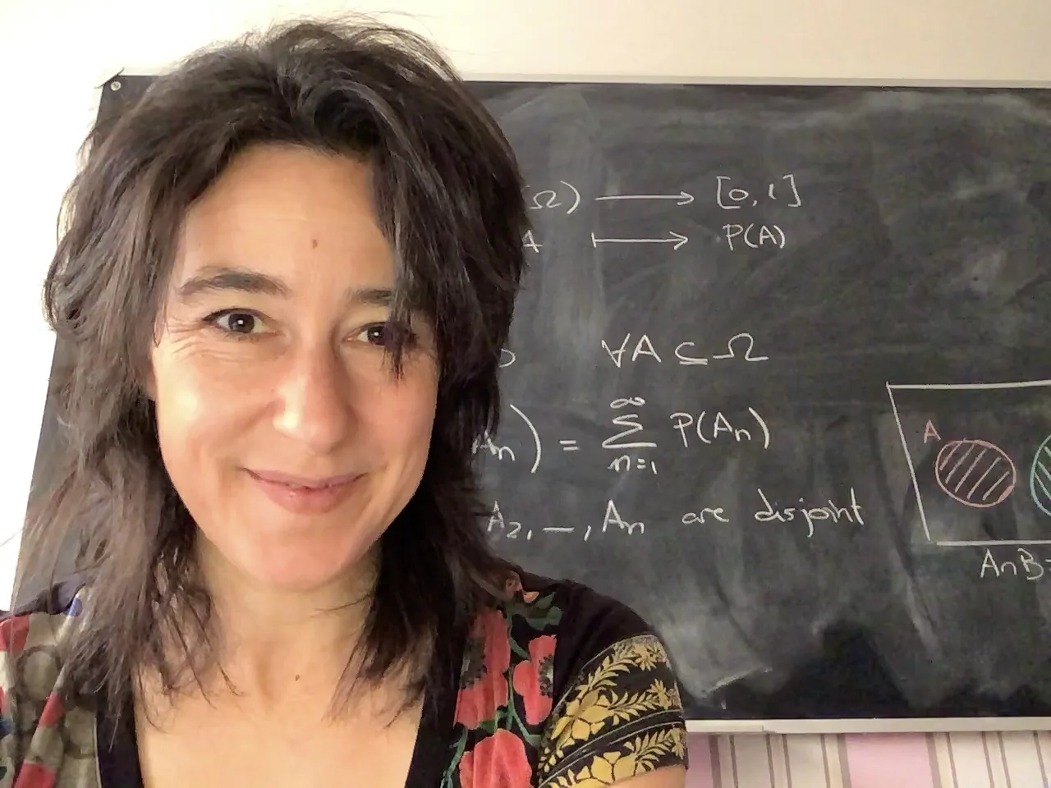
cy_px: 394
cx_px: 526
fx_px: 941
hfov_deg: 58.4
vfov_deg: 45.4
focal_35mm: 31
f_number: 2.4
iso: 640
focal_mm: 2.15
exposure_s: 1/30
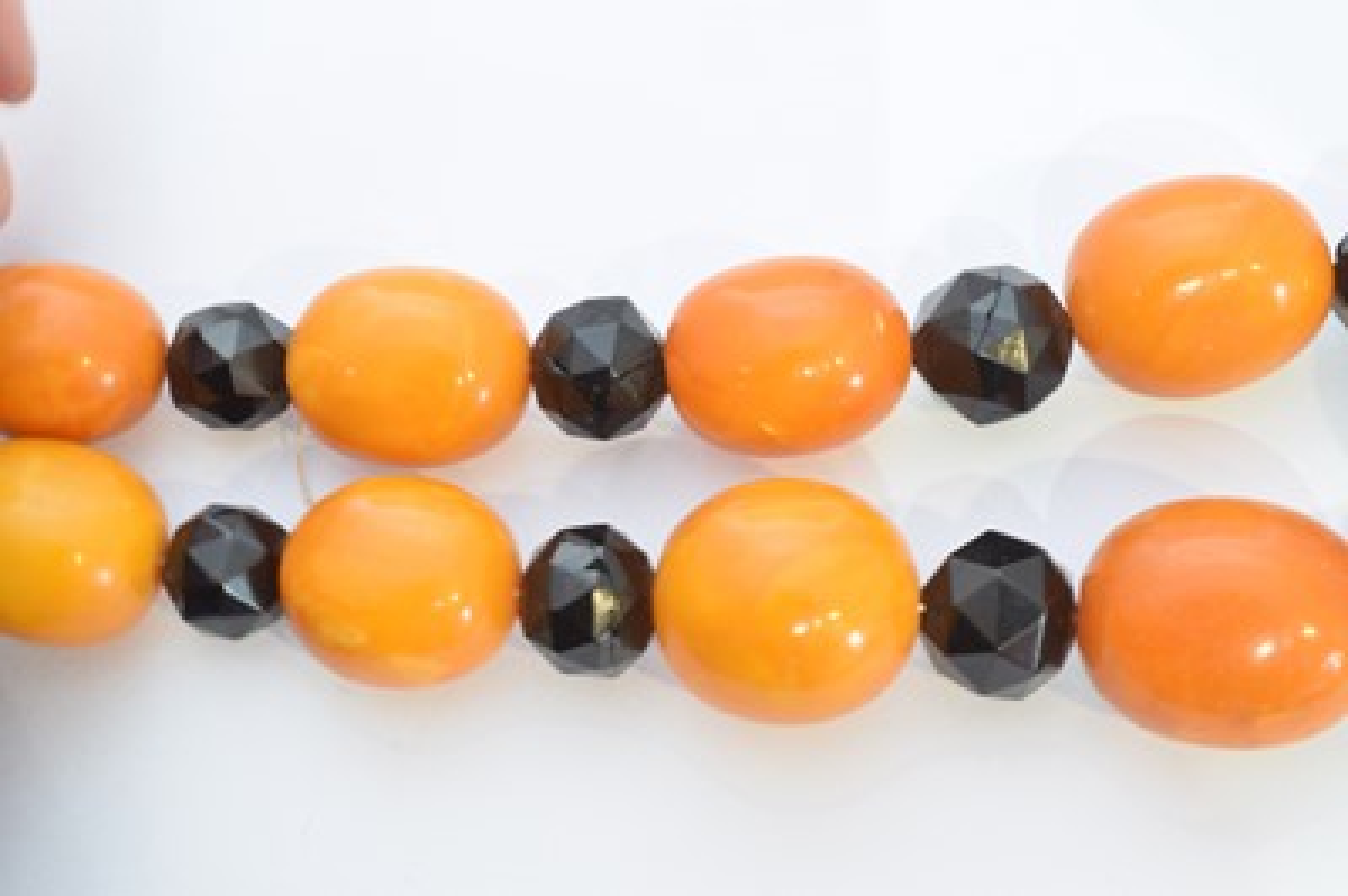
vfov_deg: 22.6
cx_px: 674
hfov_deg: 33.4
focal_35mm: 60
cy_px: 448
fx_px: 2245
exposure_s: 10
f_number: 20
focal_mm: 40
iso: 100
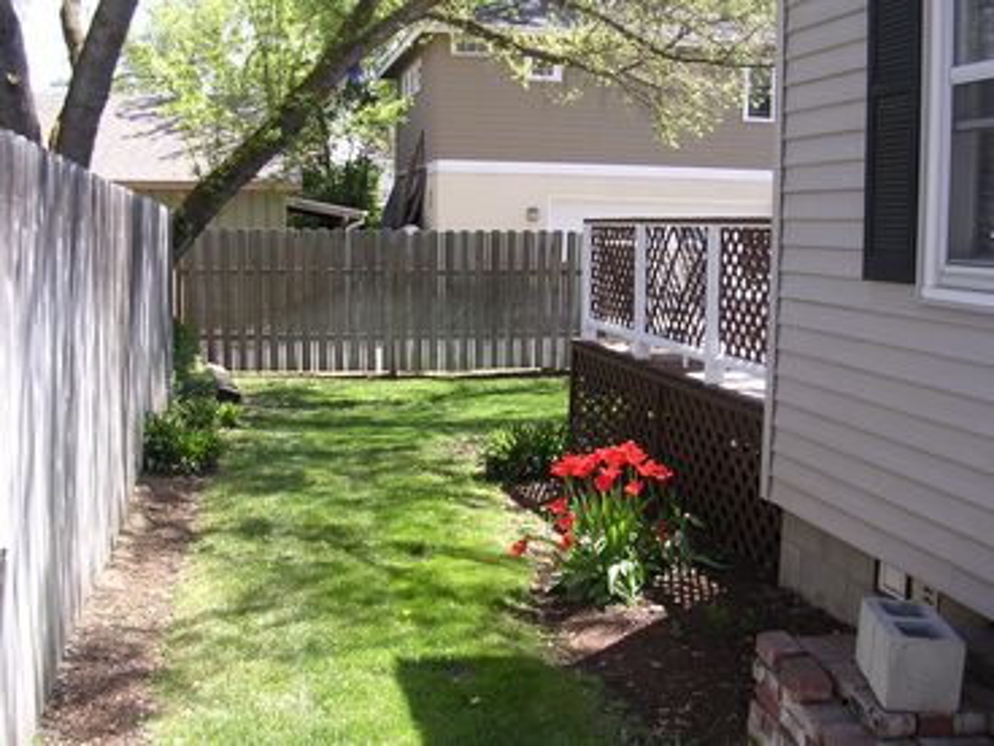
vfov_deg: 37.7
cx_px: 497
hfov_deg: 49.0
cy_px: 373
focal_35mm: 38
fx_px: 1091
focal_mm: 5.8
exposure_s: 1/220
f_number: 2.8
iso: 100
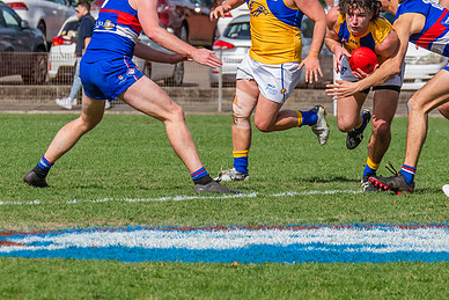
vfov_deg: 2.1
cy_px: 34
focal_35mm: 654
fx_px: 8159
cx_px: 341
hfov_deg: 3.2
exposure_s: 1/1600
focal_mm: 250
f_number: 10
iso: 800
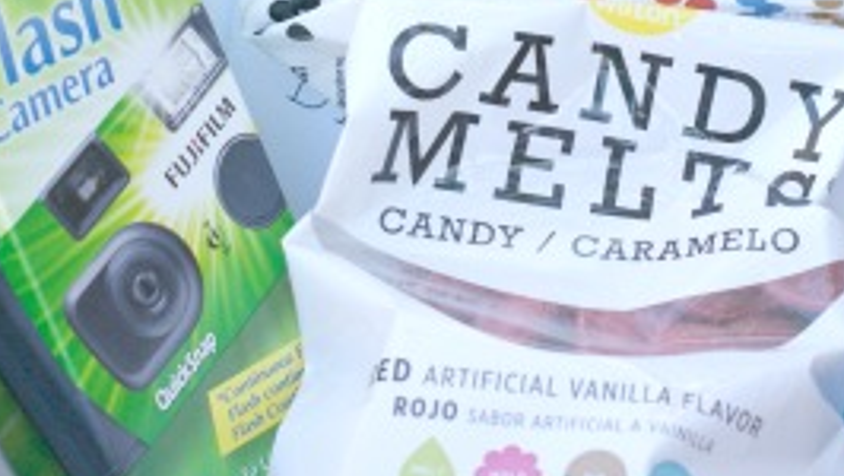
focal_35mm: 177
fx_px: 3964
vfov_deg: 6.8
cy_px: -21
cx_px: 470
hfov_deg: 12.2
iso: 100
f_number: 5.6
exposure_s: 1/160
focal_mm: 50
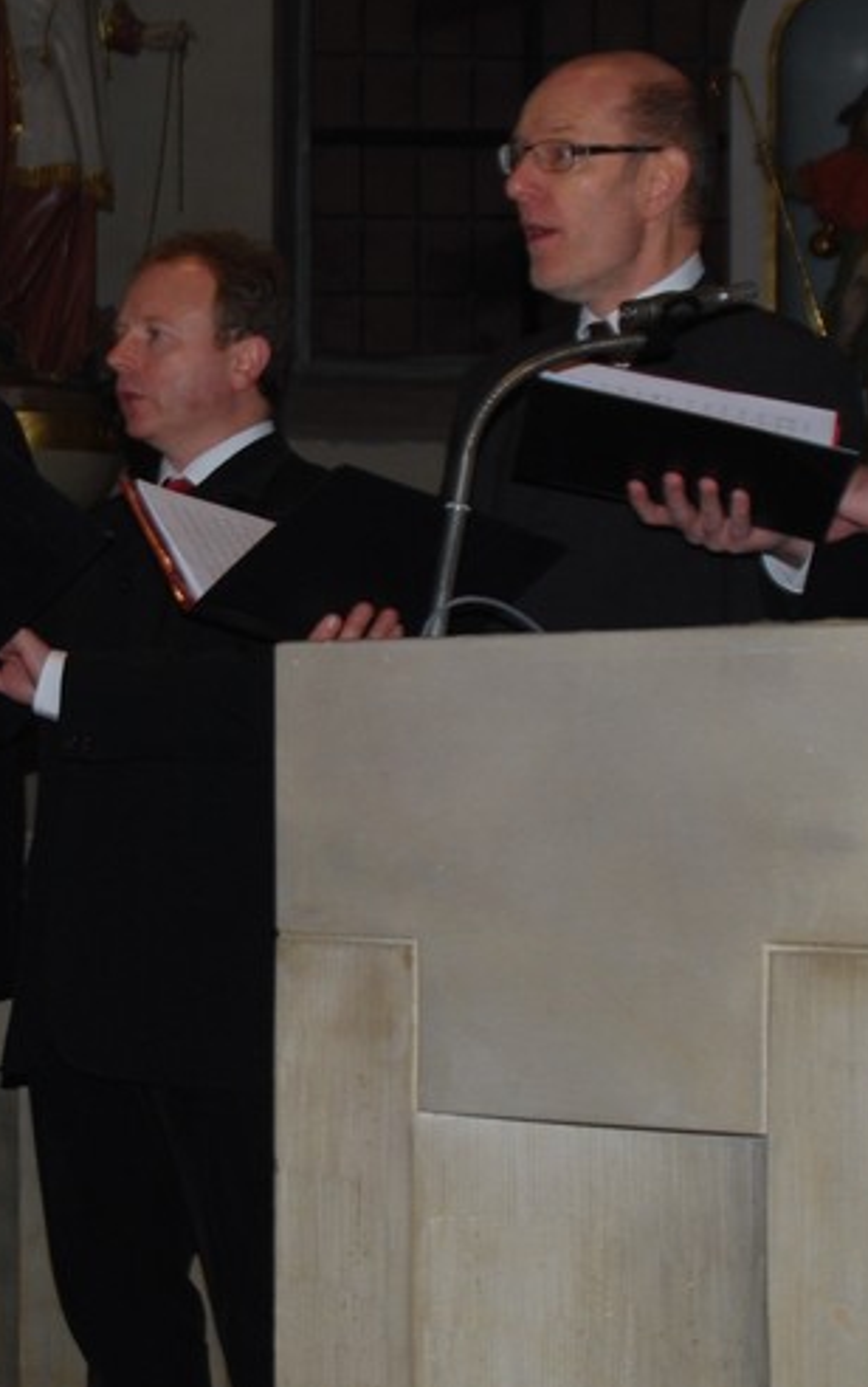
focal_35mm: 118
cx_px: 151
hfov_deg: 11.1
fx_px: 4461
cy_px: 703
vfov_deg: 17.7
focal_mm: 38
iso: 200
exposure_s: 1/60
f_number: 4.5
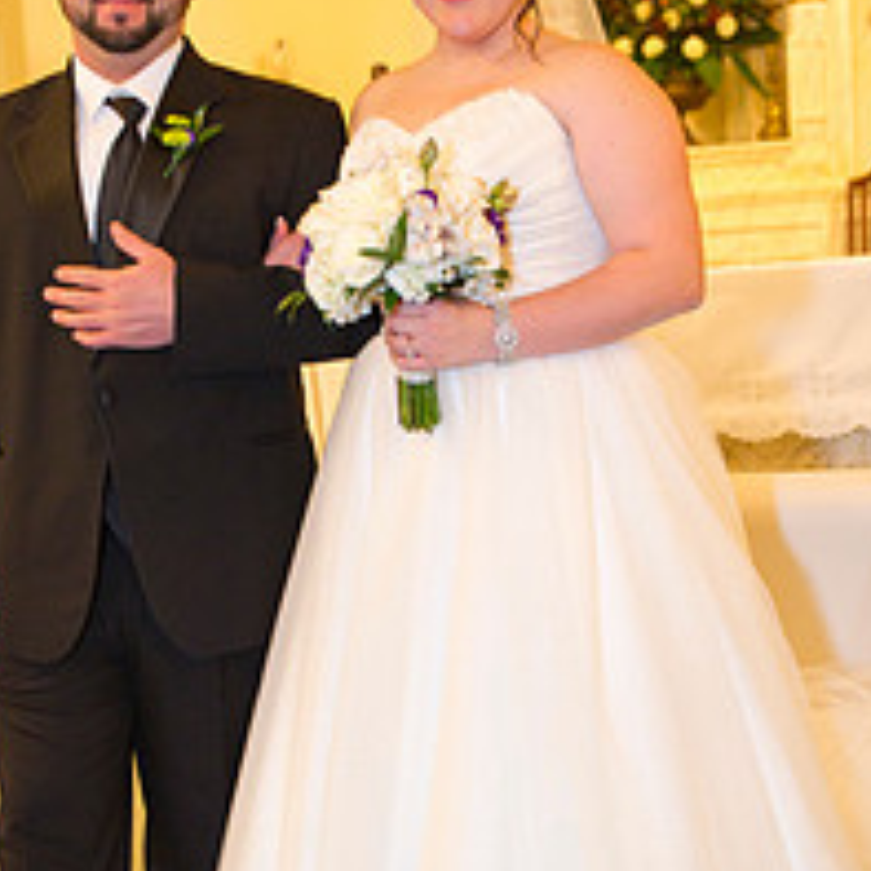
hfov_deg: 26.1
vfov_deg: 26.1
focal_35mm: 66
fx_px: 1879
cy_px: 500
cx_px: 391
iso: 1250
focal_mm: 34
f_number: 2.8
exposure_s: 1/80
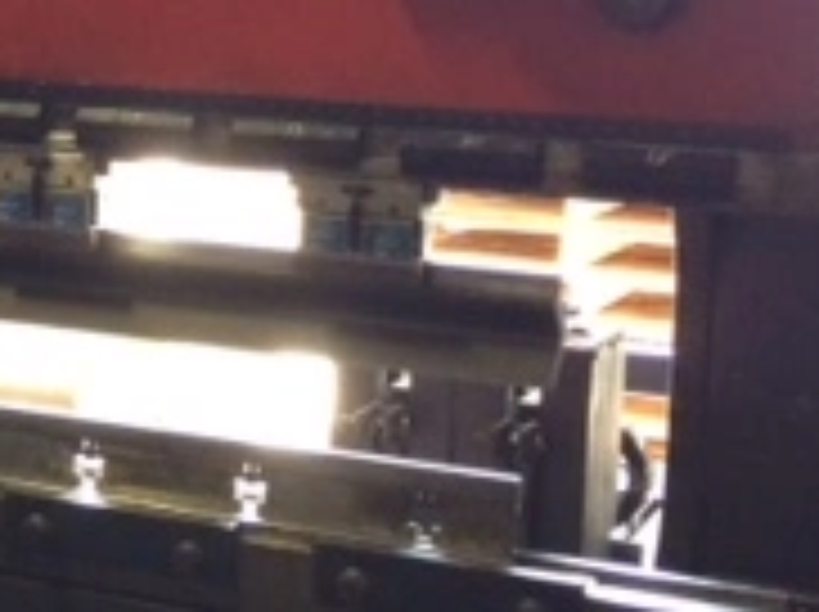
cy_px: 144
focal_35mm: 102
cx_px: -338
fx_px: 2410
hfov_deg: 17.7
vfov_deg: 14.4
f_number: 2.2
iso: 125
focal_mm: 4.15
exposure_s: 1/30
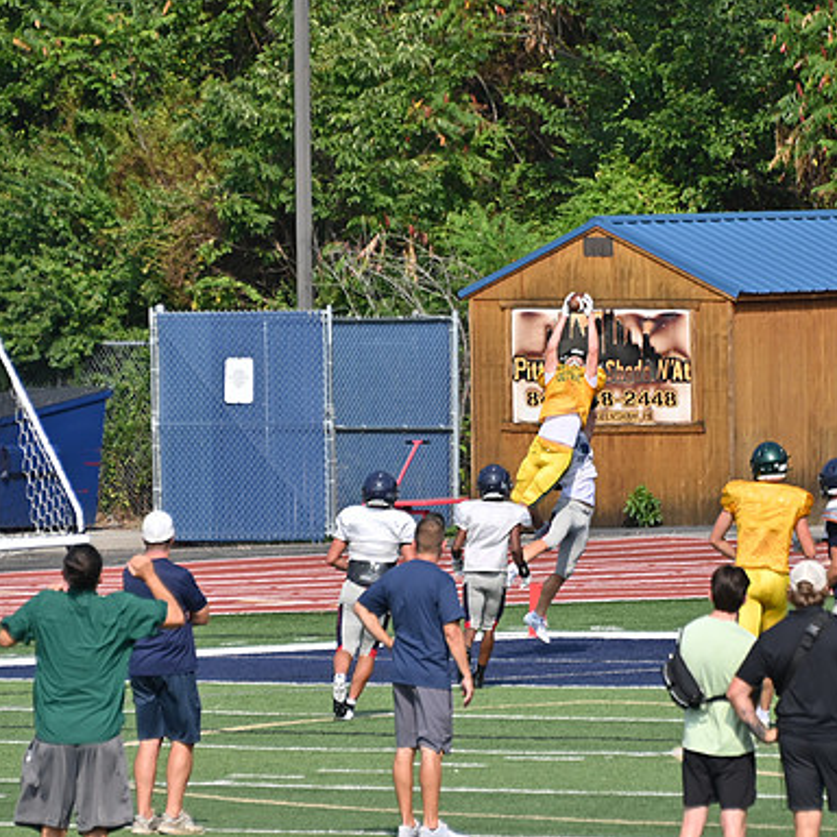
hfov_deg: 3.6
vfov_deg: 3.6
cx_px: 556
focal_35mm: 481
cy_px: 420
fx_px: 13158
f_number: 5.6
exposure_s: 1/800
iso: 110
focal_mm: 250
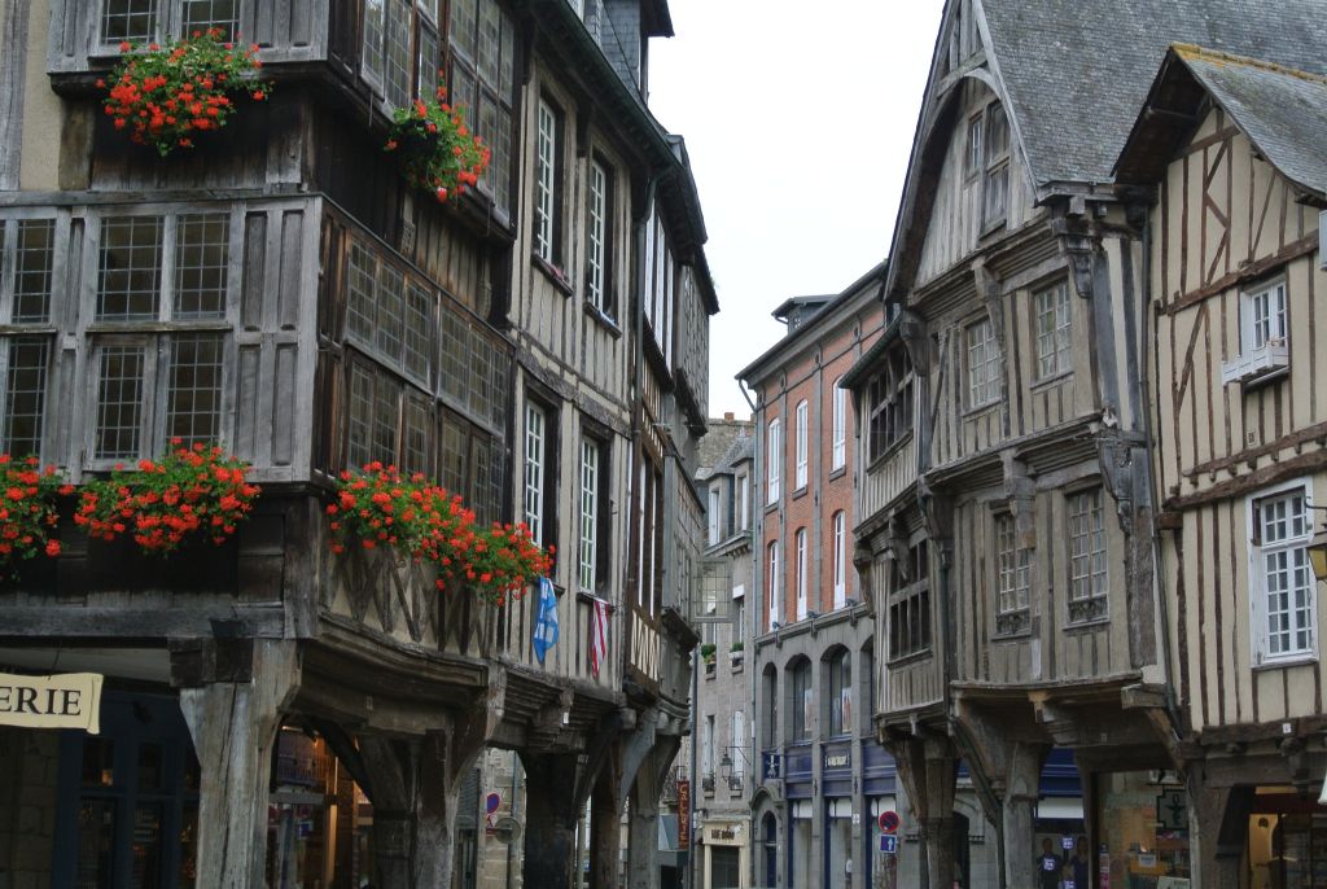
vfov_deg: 22.3
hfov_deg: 32.8
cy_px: 444
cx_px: 664
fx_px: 2252
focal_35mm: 61
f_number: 5
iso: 200
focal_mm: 22.7
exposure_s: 1/100
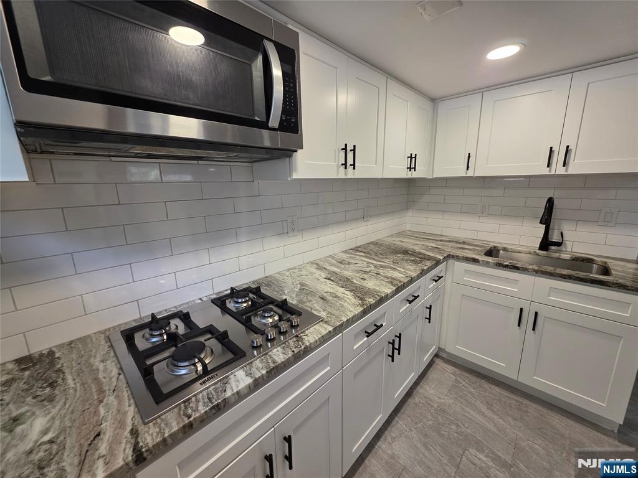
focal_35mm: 13
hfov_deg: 106.2
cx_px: 319
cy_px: 239
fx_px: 240
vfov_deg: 89.9
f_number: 1.9
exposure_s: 1/120
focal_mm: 2.2
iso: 200
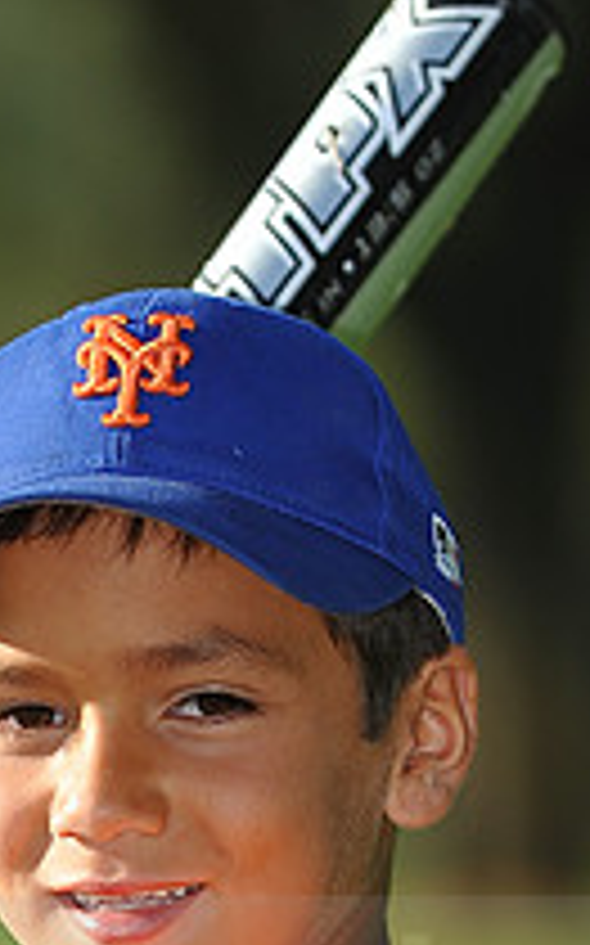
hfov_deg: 2.3
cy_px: 958
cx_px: -18
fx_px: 14530
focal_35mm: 564
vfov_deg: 3.7
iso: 200
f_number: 4
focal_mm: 200
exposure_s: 1/1250
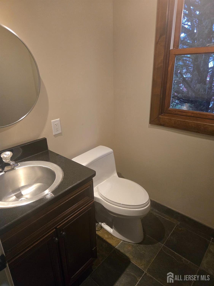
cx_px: 107
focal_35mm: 23
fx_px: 190
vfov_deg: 73.9
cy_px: 143
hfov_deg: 58.9
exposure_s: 1/120
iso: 640
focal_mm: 5.4
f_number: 1.8
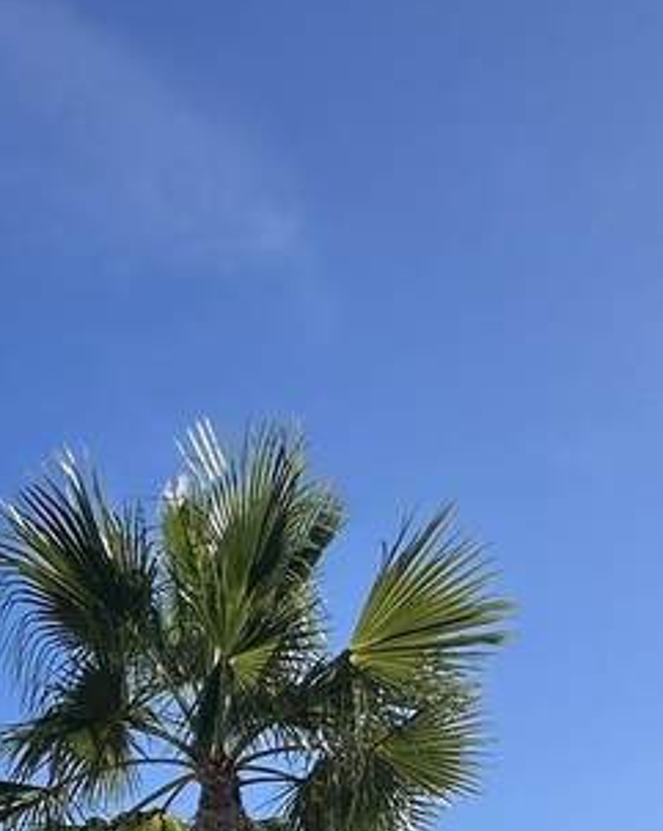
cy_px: 1224
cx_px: 63
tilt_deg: +3.5
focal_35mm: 58
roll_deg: +0.8
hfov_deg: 25.4
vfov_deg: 25.2
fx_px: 1425
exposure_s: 1/1715
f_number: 2.2
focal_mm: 2.22
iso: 50
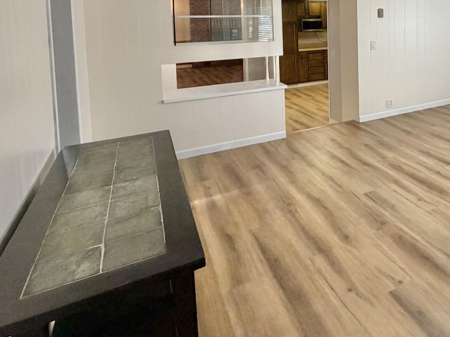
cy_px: 38
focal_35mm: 29
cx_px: 390
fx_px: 377
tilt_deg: -4.1
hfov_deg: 55.0
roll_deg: +0.9
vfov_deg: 44.2
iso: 320
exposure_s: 1/89
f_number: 2.2
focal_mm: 2.22
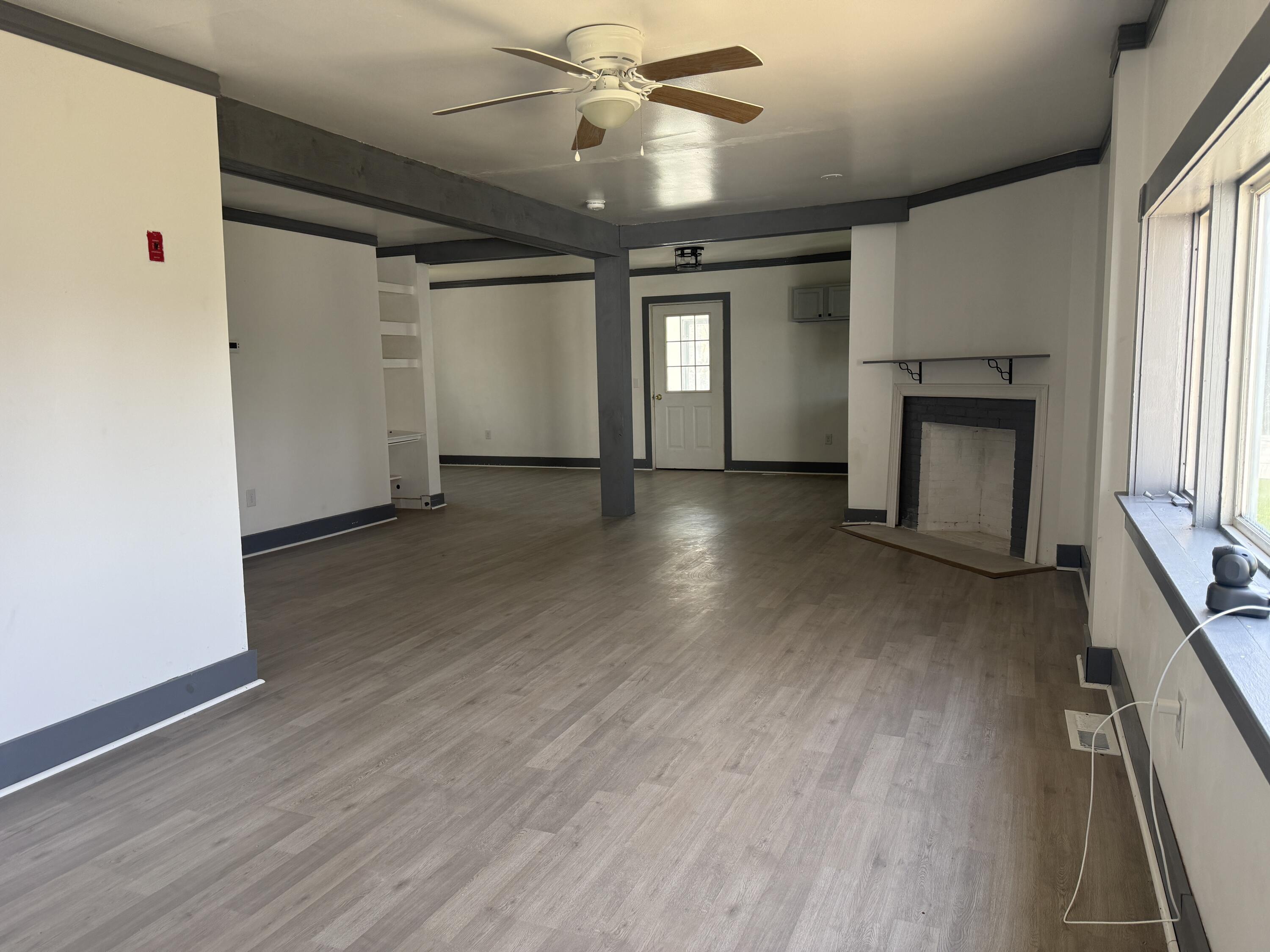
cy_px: 476
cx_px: 635
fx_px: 881
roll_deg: +1.6
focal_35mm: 24
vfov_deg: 56.8
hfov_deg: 71.6
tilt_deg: -6.5
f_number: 1.78
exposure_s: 1/182
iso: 160
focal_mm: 6.76
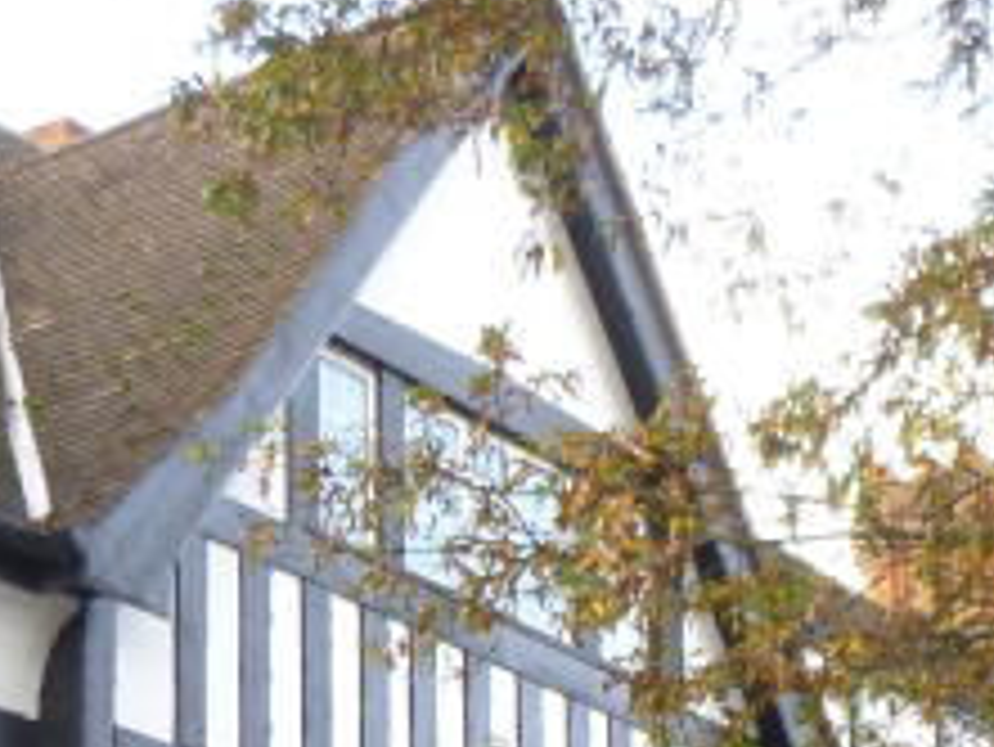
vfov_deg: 12.1
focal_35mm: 116
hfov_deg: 16.6
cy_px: 1152
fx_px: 3333
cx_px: -13
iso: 100
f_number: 3.1
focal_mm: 4.5
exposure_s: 1/60
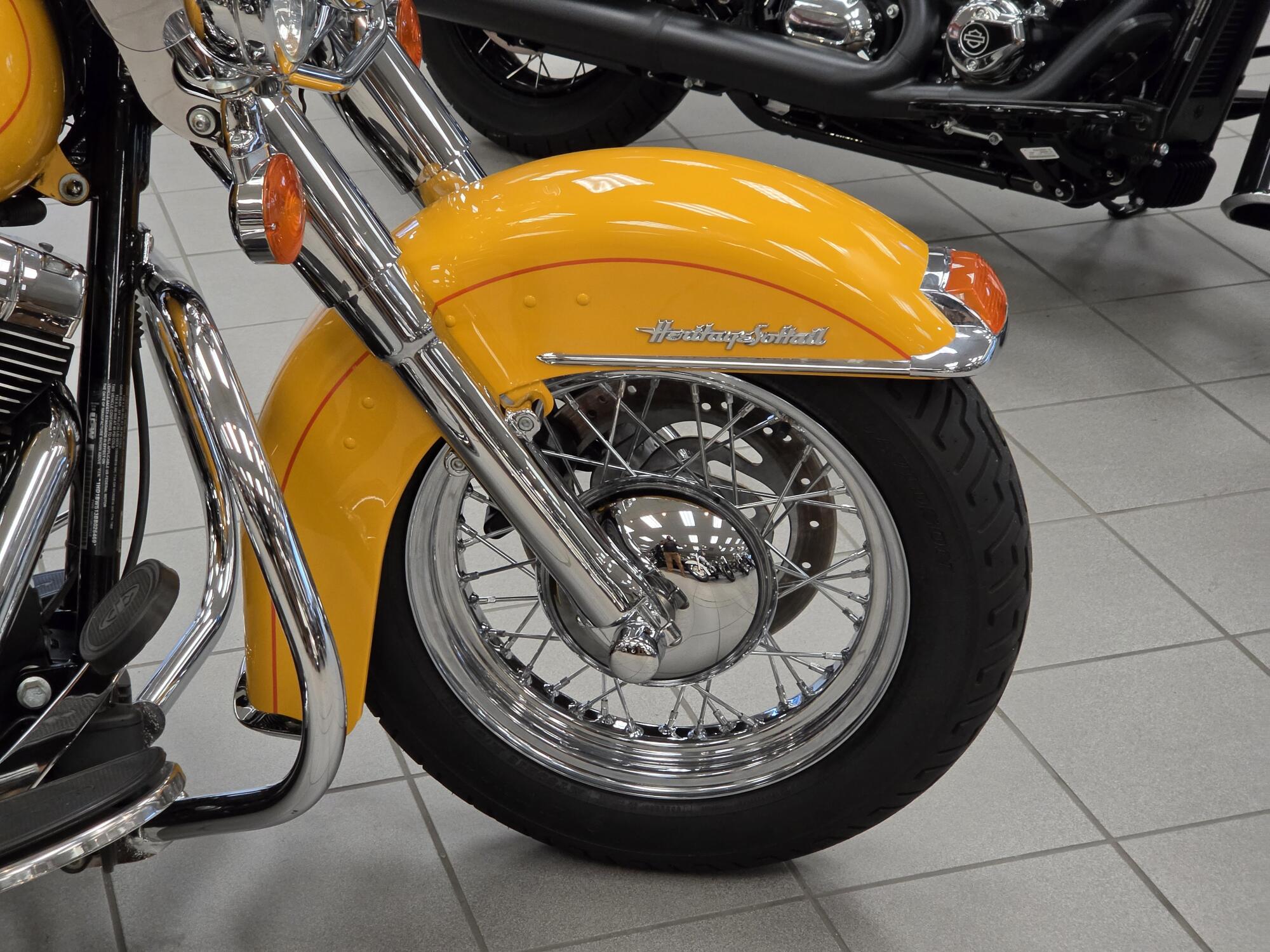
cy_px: 476
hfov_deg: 28.2
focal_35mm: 69
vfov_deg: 21.3
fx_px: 2531
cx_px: 635
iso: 200
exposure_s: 1/120
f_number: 2.4
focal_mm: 7
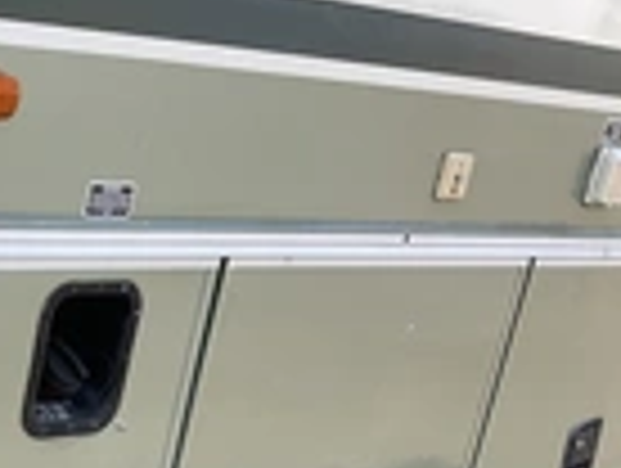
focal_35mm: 84
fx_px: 1510
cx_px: -171
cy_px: 482
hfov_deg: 21.2
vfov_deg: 17.2
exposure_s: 1/500
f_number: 1.8
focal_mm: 3
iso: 25
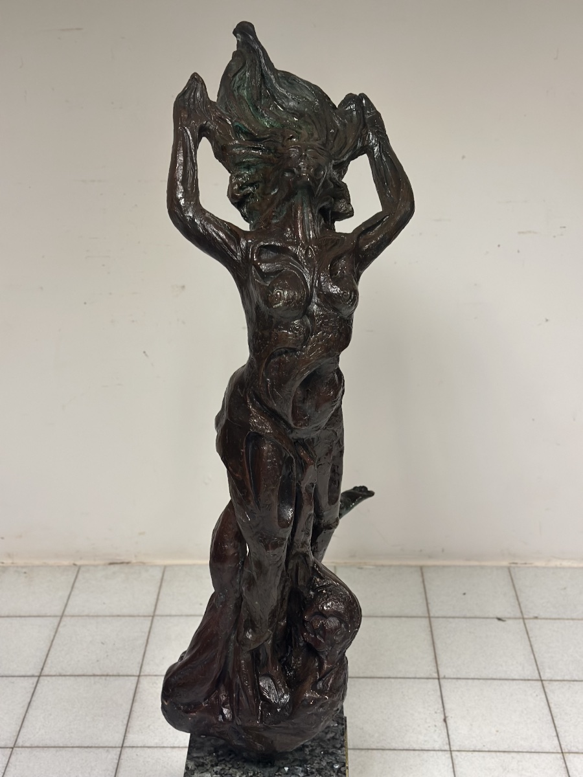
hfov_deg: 30.3
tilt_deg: -22.1
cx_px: 292
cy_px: 388
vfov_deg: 39.7
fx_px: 1078
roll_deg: +3.2
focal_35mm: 48
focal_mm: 6.86
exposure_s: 1/100
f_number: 1.78
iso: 200
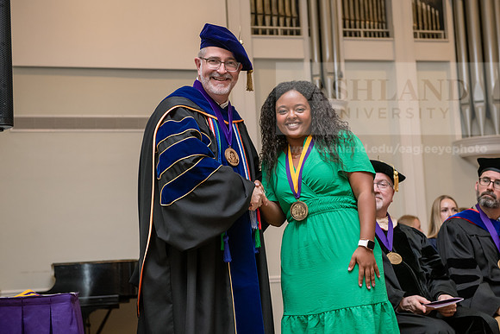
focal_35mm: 66
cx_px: 250
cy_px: 167
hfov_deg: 30.5
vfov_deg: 20.6
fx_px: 917
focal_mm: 66
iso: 1250
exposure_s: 1/200
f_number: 4.5
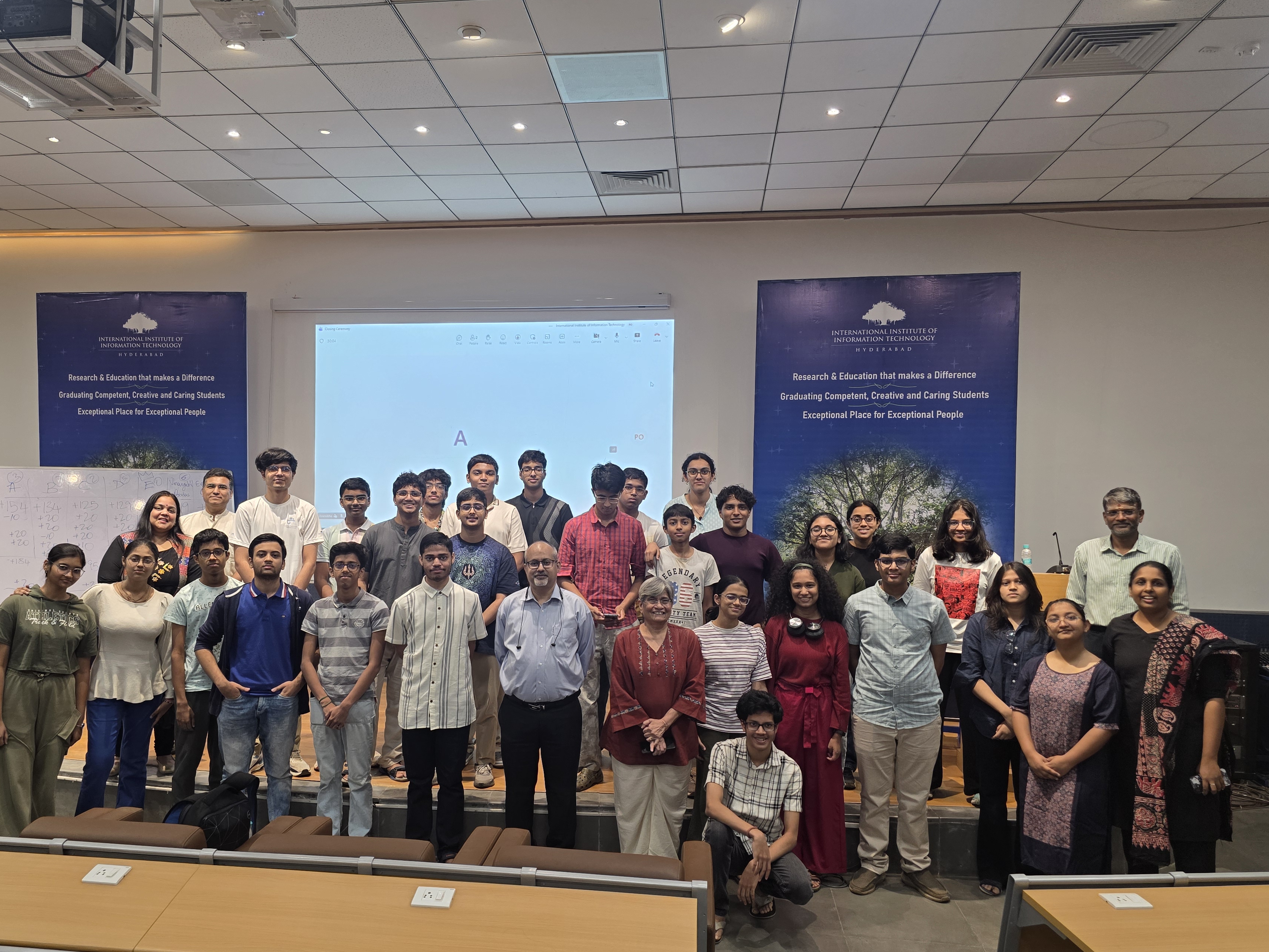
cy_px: 508
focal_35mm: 27
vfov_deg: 51.3
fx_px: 990
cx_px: 558
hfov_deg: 65.1
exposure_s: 1/100
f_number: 1.7
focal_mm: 6.3
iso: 160
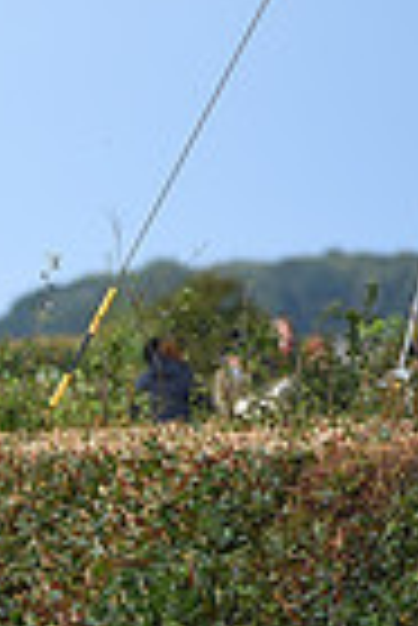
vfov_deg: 2.5
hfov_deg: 1.6
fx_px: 14471
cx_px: -634
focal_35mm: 833
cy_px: 707
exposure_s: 1/640
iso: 320
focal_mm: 200
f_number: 5
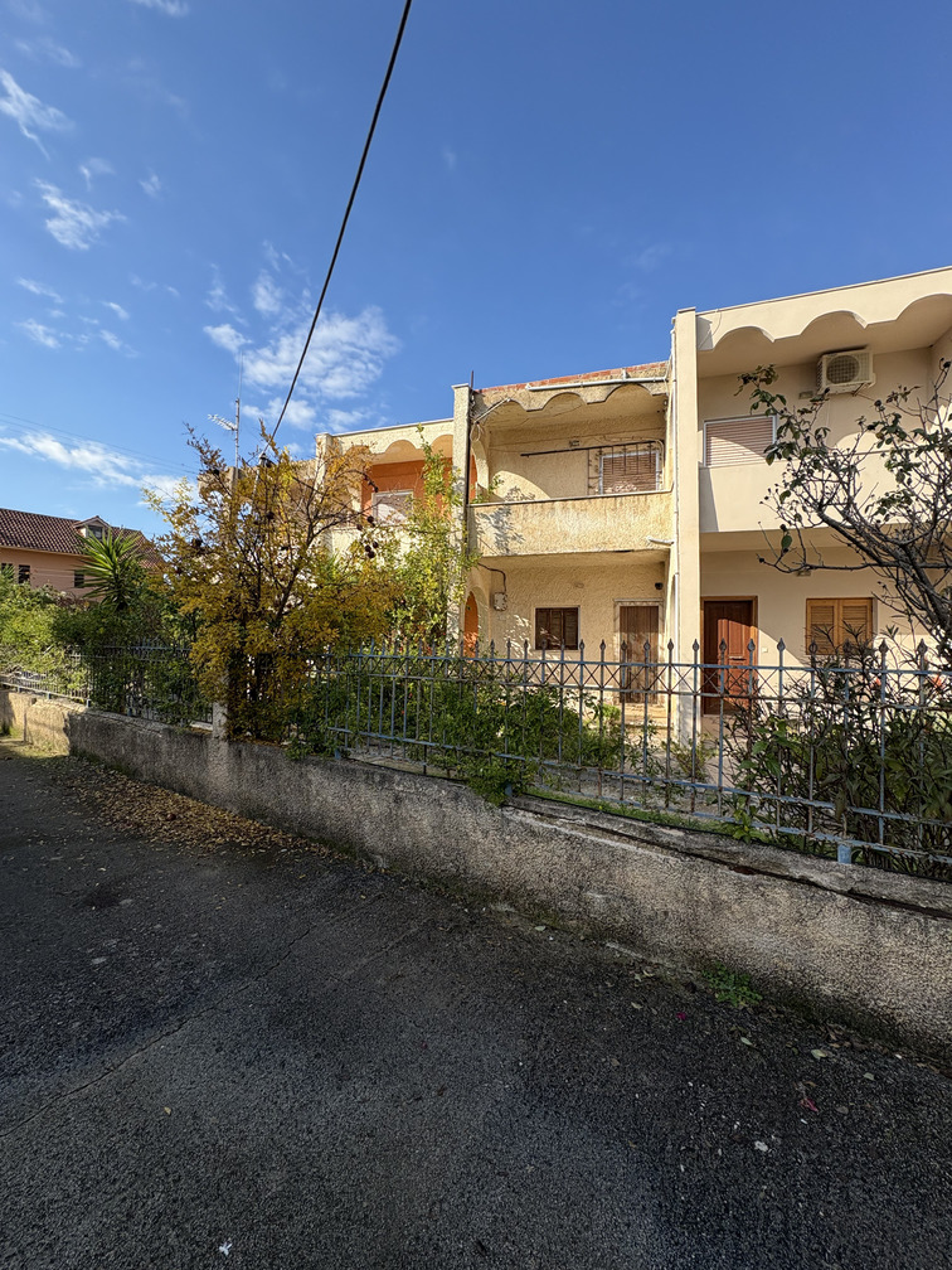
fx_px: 513
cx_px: 476
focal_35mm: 14
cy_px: 635
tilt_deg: +0.8
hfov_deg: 85.7
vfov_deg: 102.1
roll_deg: -0.6
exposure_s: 1/1160
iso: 50
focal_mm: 2.22
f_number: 2.2
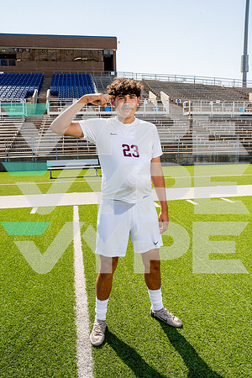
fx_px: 304
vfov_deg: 63.7
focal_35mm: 29
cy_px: 189
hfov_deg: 45.0
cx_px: 126
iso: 320
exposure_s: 1/250
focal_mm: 29
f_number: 11
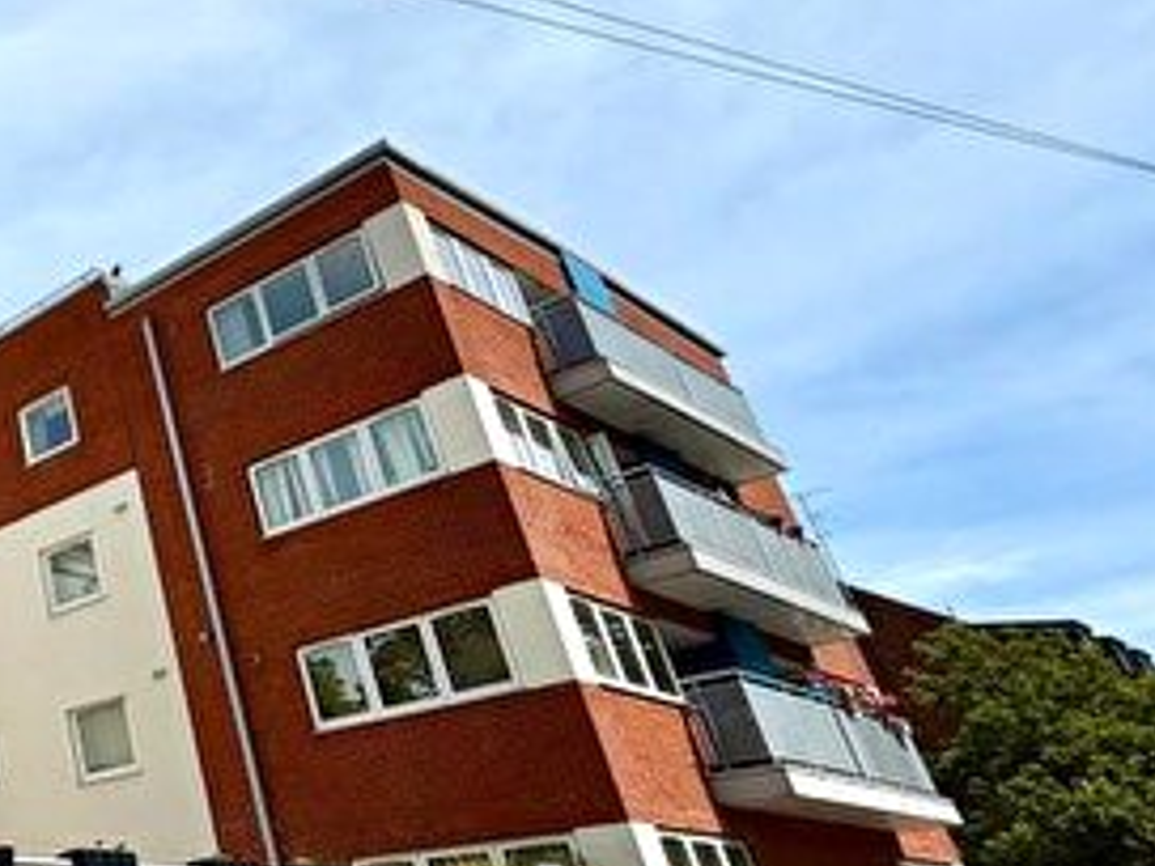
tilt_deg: +28.2
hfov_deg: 36.5
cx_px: -297
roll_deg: +2.3
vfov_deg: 39.7
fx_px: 1201
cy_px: 418
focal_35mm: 36
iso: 20
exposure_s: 1/1211
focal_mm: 2.22
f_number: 2.2
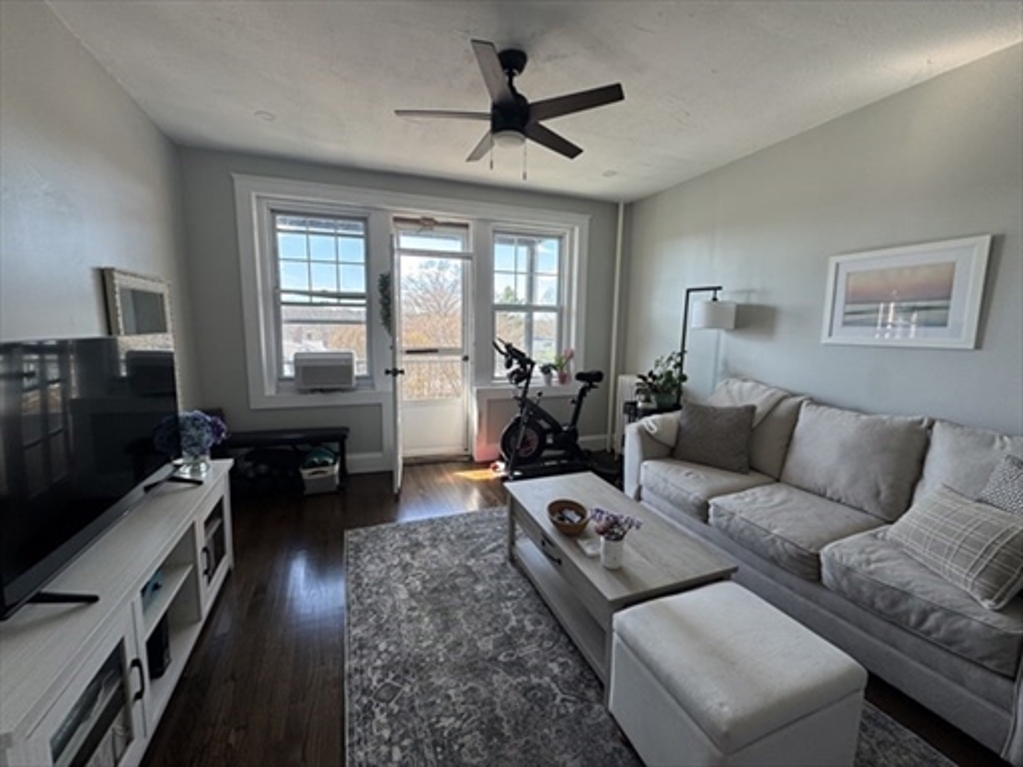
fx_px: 414
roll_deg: -0.1
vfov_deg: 85.7
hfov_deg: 102.1
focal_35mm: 14
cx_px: 512
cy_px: 384
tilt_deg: -7.8
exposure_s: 1/99
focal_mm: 2.22
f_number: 2.2
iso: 50
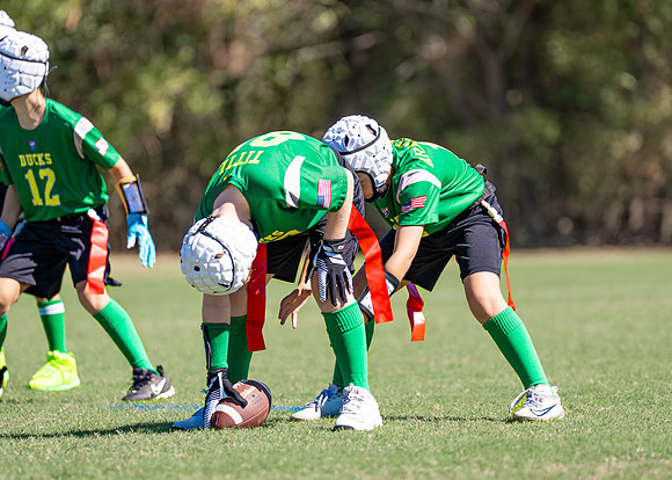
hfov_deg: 5.9
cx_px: 360
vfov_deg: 4.2
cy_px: 230
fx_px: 6482
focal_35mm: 340
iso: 200
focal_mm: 200
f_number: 2.8
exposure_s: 1/2500
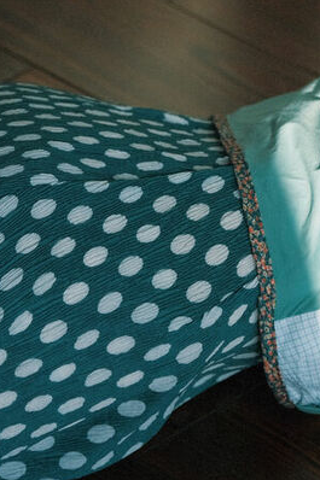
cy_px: 83
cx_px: 552
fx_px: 2922
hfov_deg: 6.2
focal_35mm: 219
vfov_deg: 9.4
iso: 160
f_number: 2.8
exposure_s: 1/250
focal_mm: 55
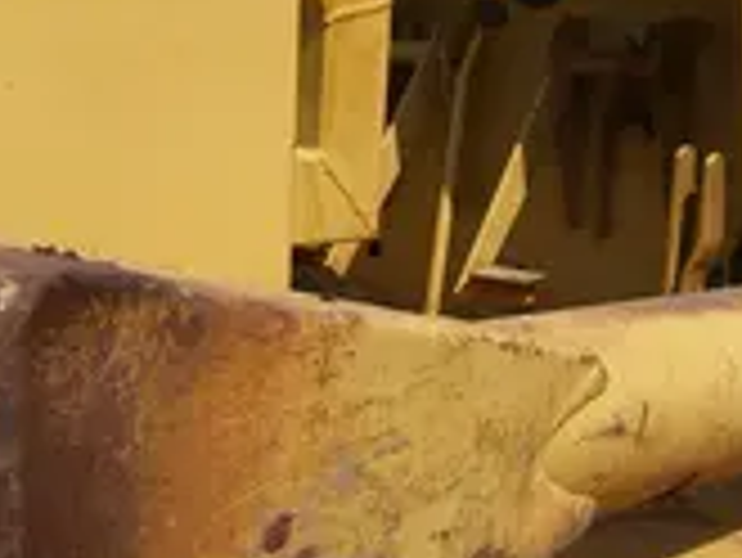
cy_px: 104
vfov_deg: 16.0
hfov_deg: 21.1
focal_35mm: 92
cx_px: 157
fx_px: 1973
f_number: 4.3
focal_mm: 6.2
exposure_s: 1/800
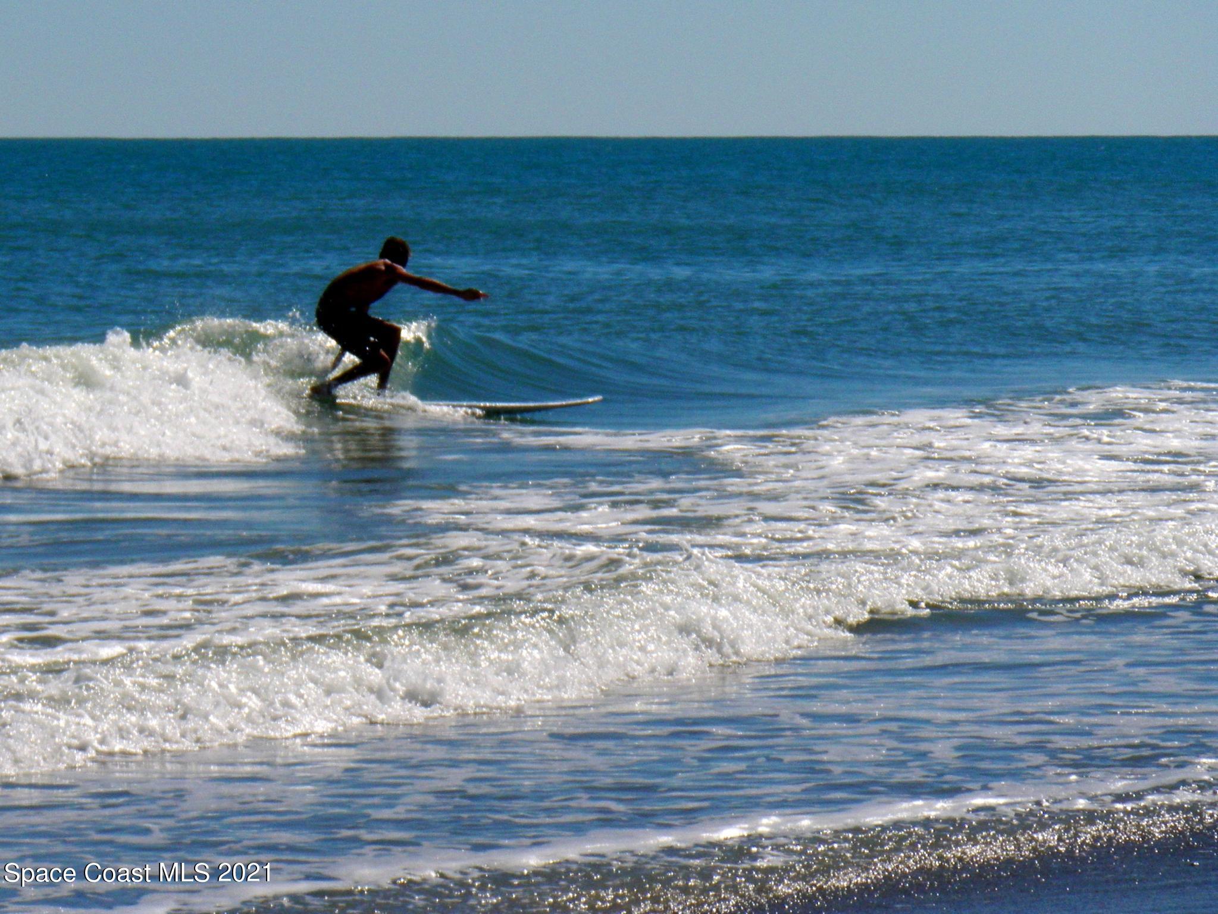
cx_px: 609
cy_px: 457
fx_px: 6159
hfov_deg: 11.3
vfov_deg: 8.5
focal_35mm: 175
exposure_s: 1/800
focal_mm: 31.2
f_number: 7.8
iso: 64
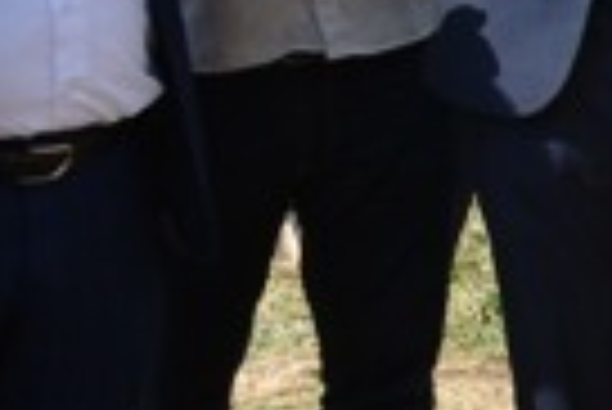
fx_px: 3301
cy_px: -309
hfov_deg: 9.0
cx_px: 1701
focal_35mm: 194
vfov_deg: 6.9
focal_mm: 22
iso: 125
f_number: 8
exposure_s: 1/500
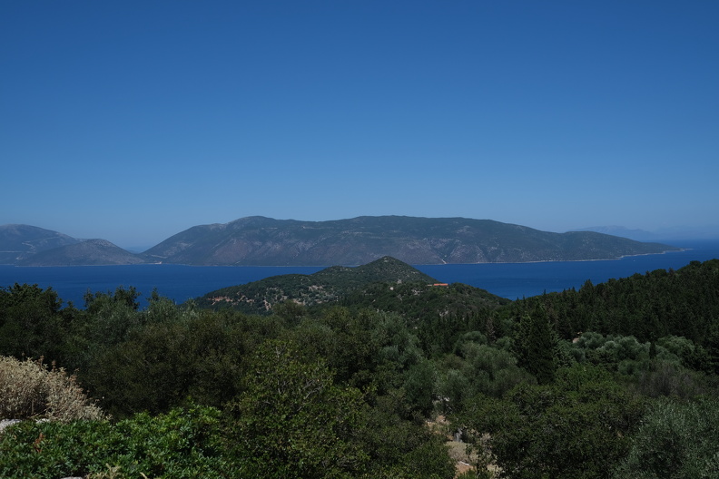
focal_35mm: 35
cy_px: 240
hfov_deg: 54.4
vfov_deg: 37.9
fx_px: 699
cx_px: 360
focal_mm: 23
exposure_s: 1/1250
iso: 160
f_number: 5.6
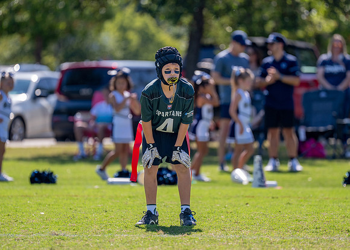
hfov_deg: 7.4
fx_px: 2724
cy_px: 120
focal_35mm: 274
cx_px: 183
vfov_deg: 5.3
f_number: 2.8
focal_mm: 200
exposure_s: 1/2000
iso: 200
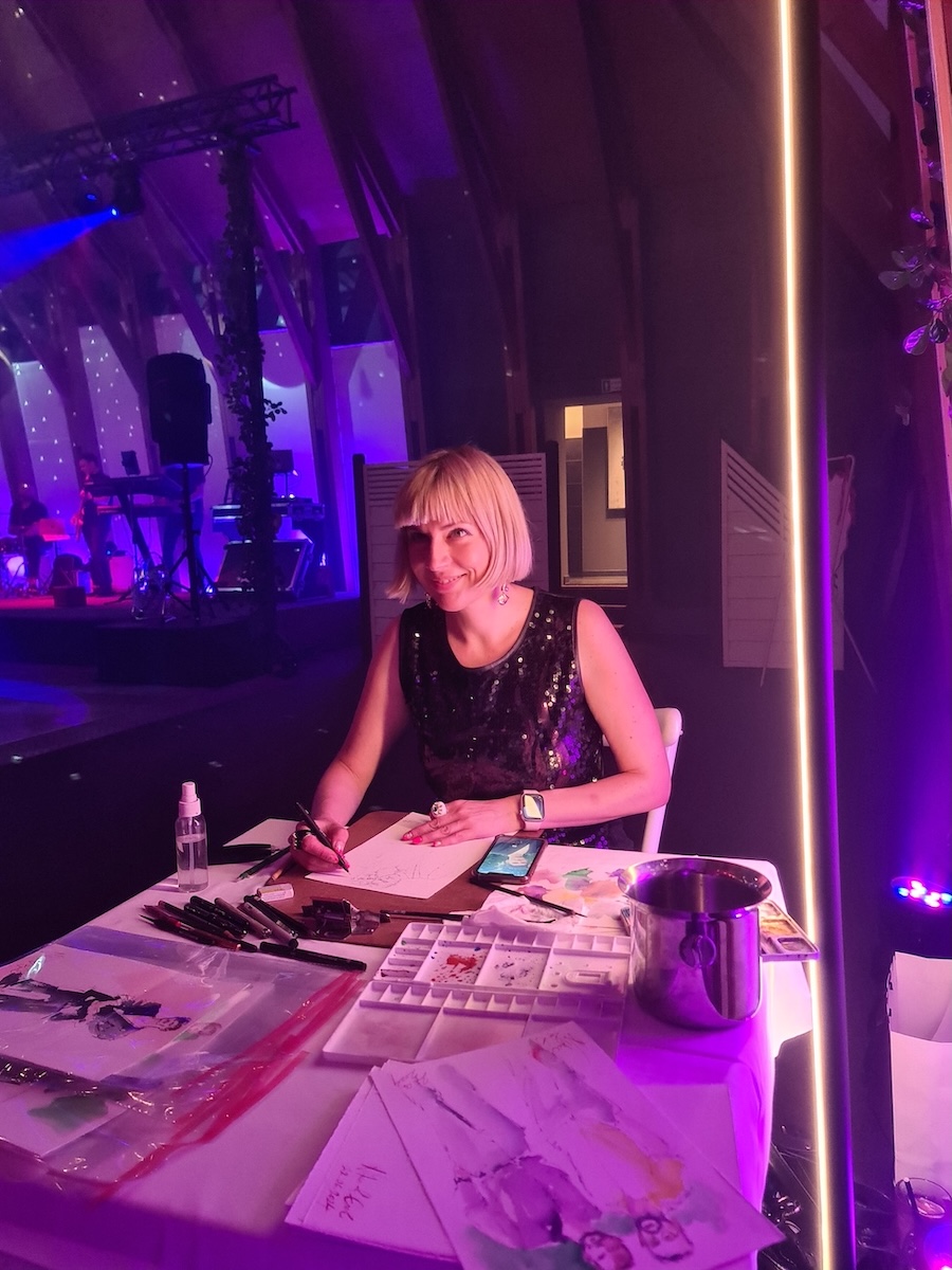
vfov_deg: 69.4
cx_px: 476
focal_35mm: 25
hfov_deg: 54.9
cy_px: 635
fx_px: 917
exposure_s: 1/100
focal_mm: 7
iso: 800
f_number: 1.8
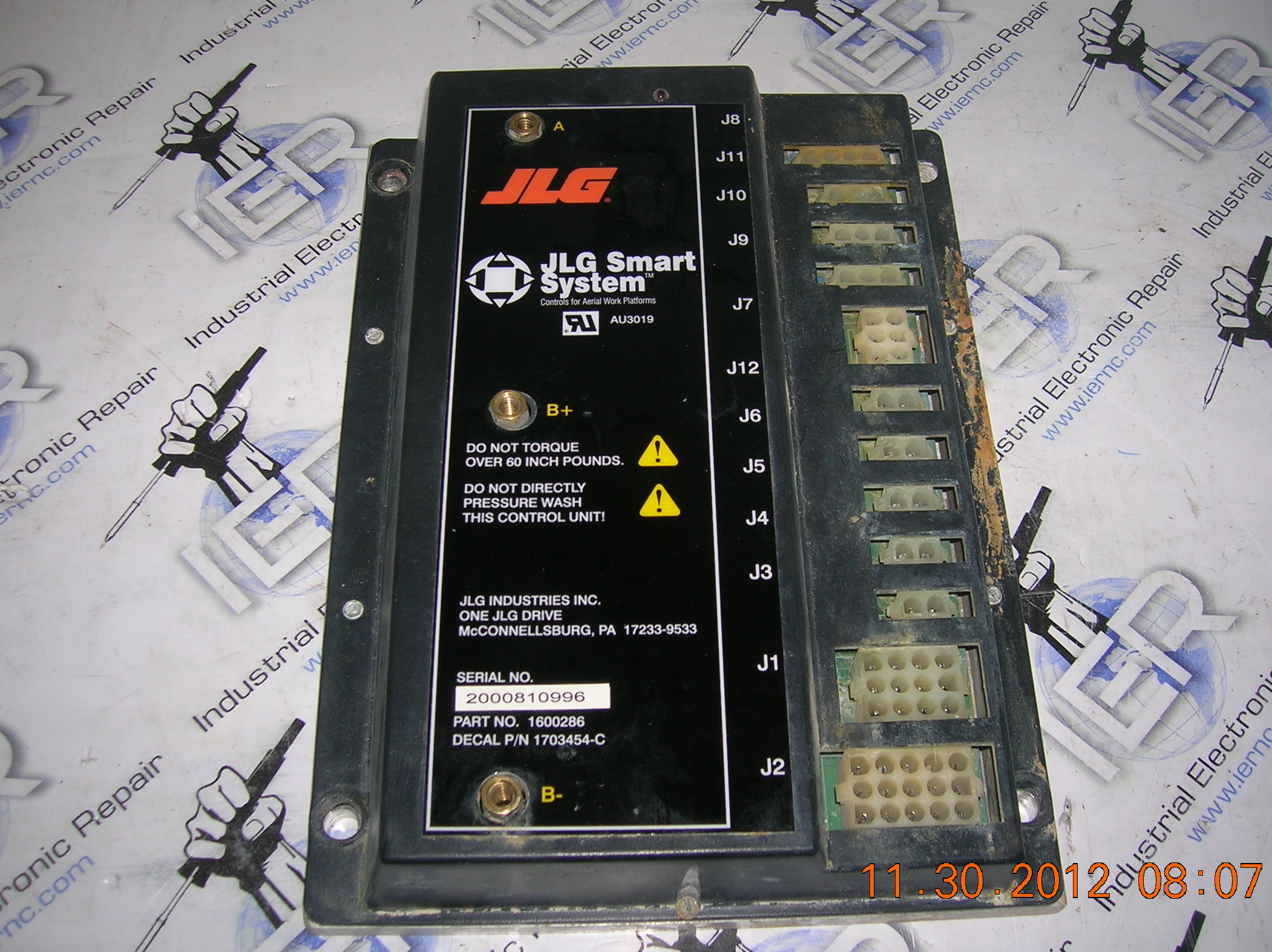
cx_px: 659
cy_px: 471
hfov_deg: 50.2
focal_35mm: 37
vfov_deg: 38.6
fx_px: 1359
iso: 50
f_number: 2.9
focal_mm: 5.7
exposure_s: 1/60.1
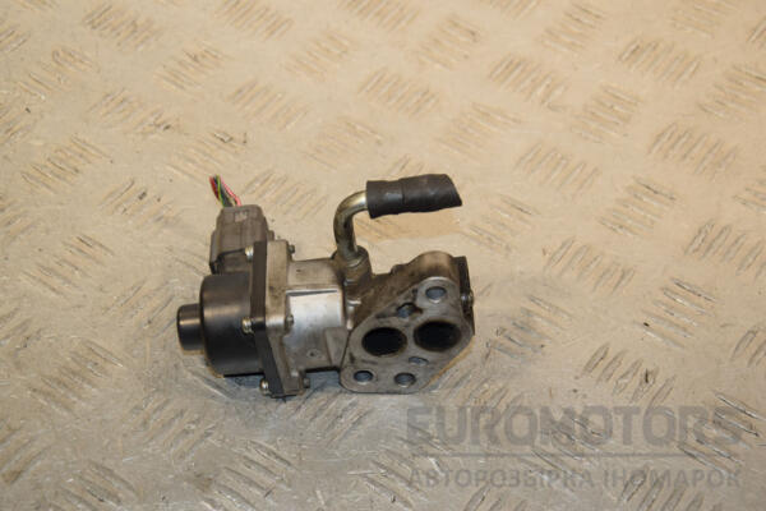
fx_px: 1851
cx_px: 383
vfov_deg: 15.7
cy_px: 256
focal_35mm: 87
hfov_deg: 23.4
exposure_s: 1/200
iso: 800
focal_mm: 58
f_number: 7.1
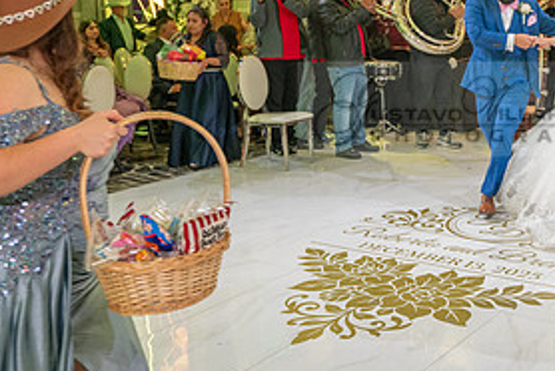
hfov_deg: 37.6
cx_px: 471
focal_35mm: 50
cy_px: 109
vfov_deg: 26.8
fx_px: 772
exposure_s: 1/200
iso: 1250
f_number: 2.8
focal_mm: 24
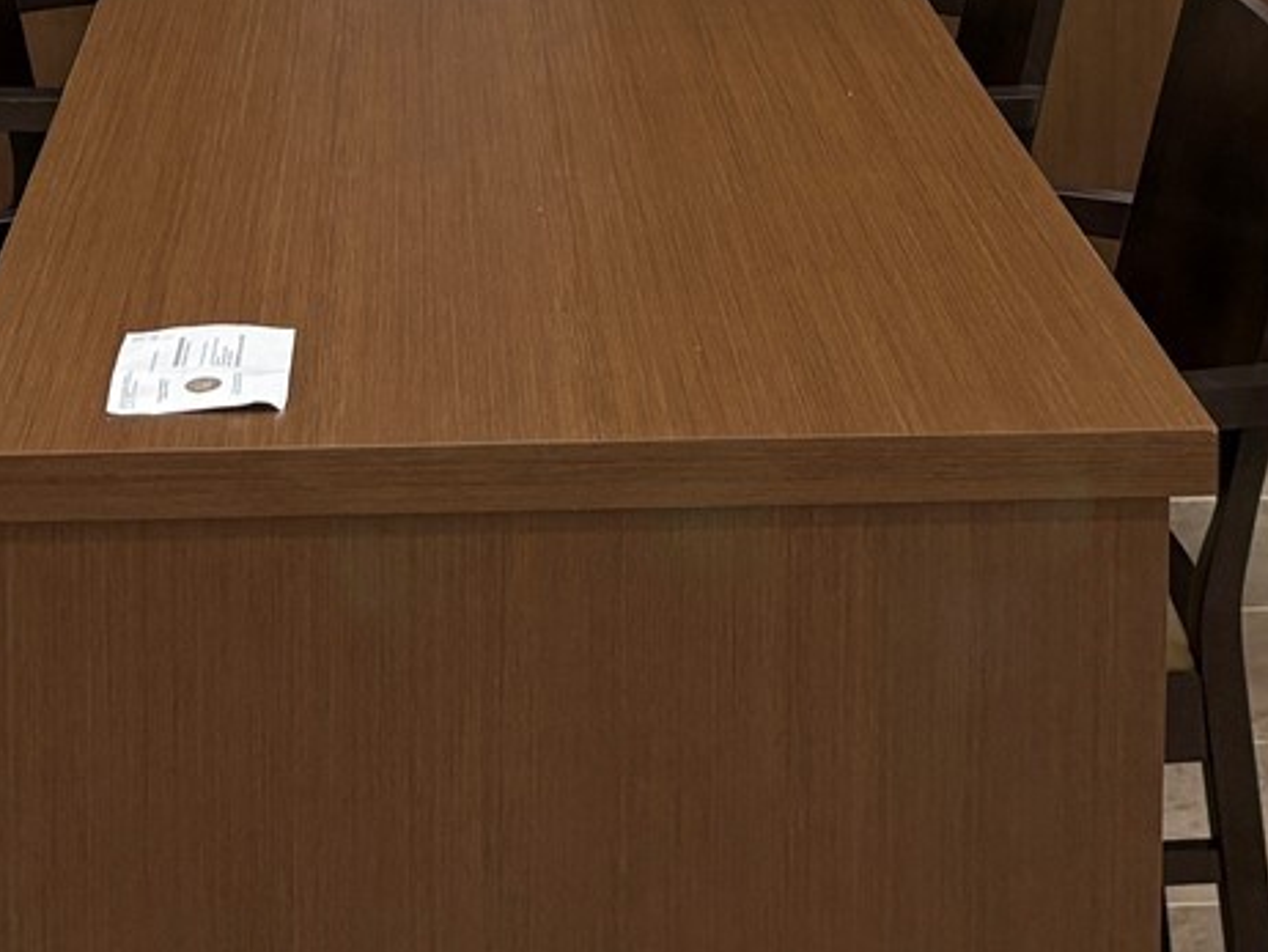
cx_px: 637
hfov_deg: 21.8
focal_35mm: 90
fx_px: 3298
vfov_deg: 14.9
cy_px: -606
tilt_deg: -2.6
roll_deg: +1.1
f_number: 1.6
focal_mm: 5.96
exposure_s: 1/60
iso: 100
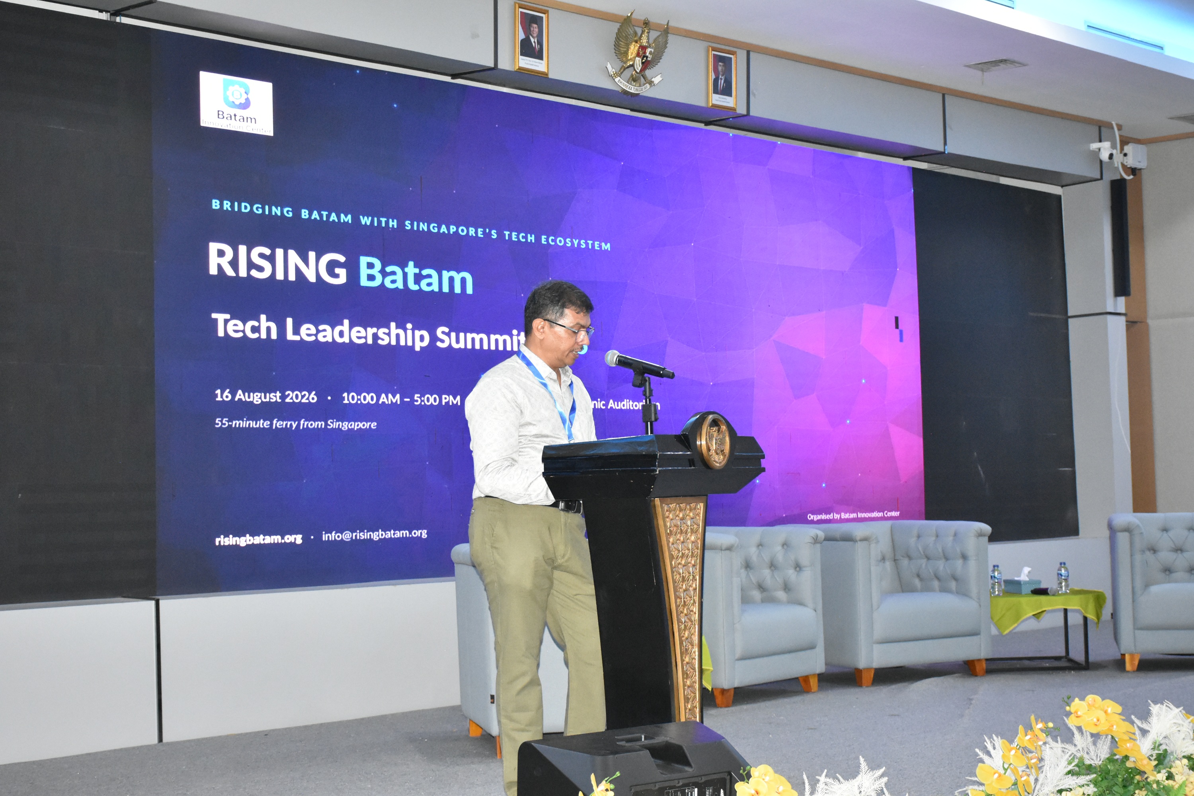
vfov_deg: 23.8
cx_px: 597
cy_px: 398
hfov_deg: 35.1
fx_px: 1890
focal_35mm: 57
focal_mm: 38
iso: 4500
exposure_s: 1/125
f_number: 5.6
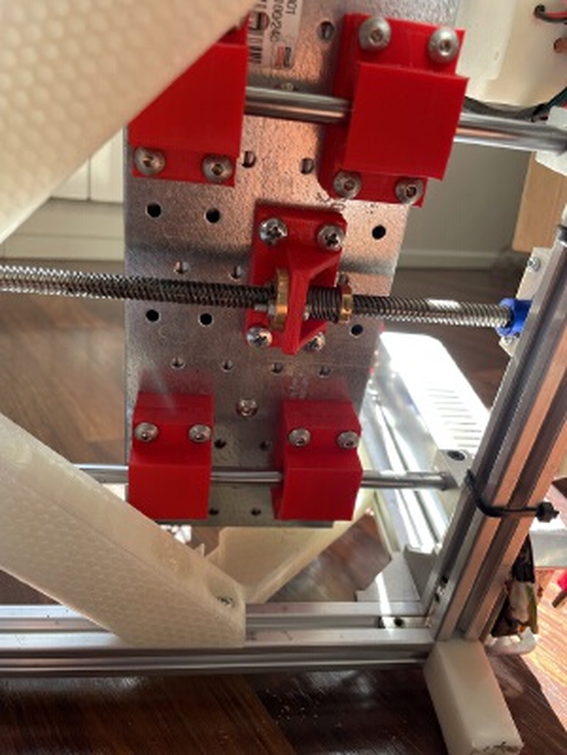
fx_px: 568
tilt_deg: -16.2
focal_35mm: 26
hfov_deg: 53.1
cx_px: 284
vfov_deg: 67.3
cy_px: 378
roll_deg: -4.9
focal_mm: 4.2
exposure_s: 1/121
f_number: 1.6
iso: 32
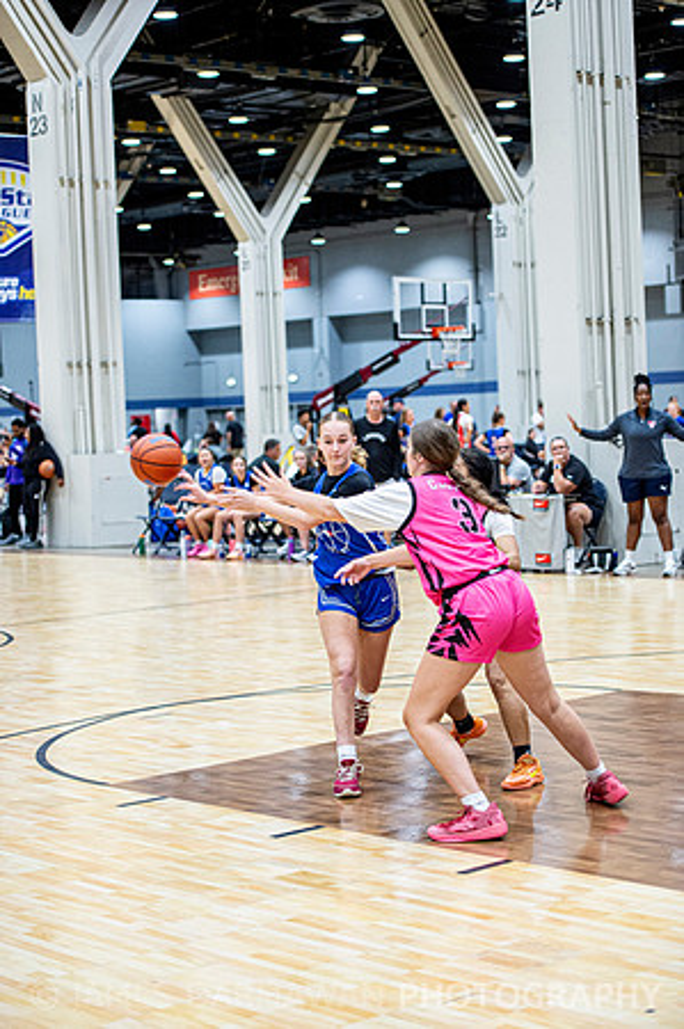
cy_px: 514
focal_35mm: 70
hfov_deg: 19.4
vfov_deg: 28.9
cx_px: 342
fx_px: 1999
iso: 2000
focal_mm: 70
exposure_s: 1/400
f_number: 2.8
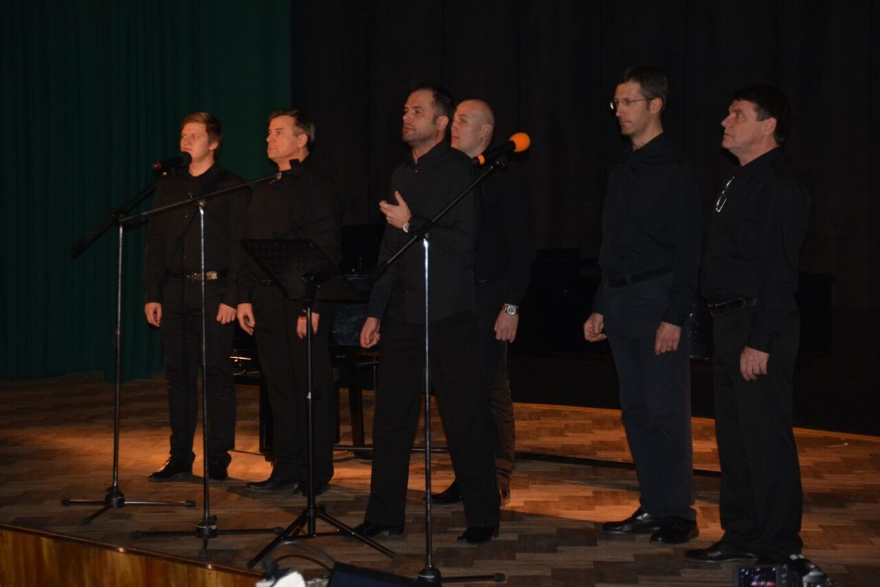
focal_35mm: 93
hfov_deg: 21.9
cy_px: 294
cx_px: 440
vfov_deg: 14.7
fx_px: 2274
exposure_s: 1/60
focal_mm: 62
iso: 800
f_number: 5.3
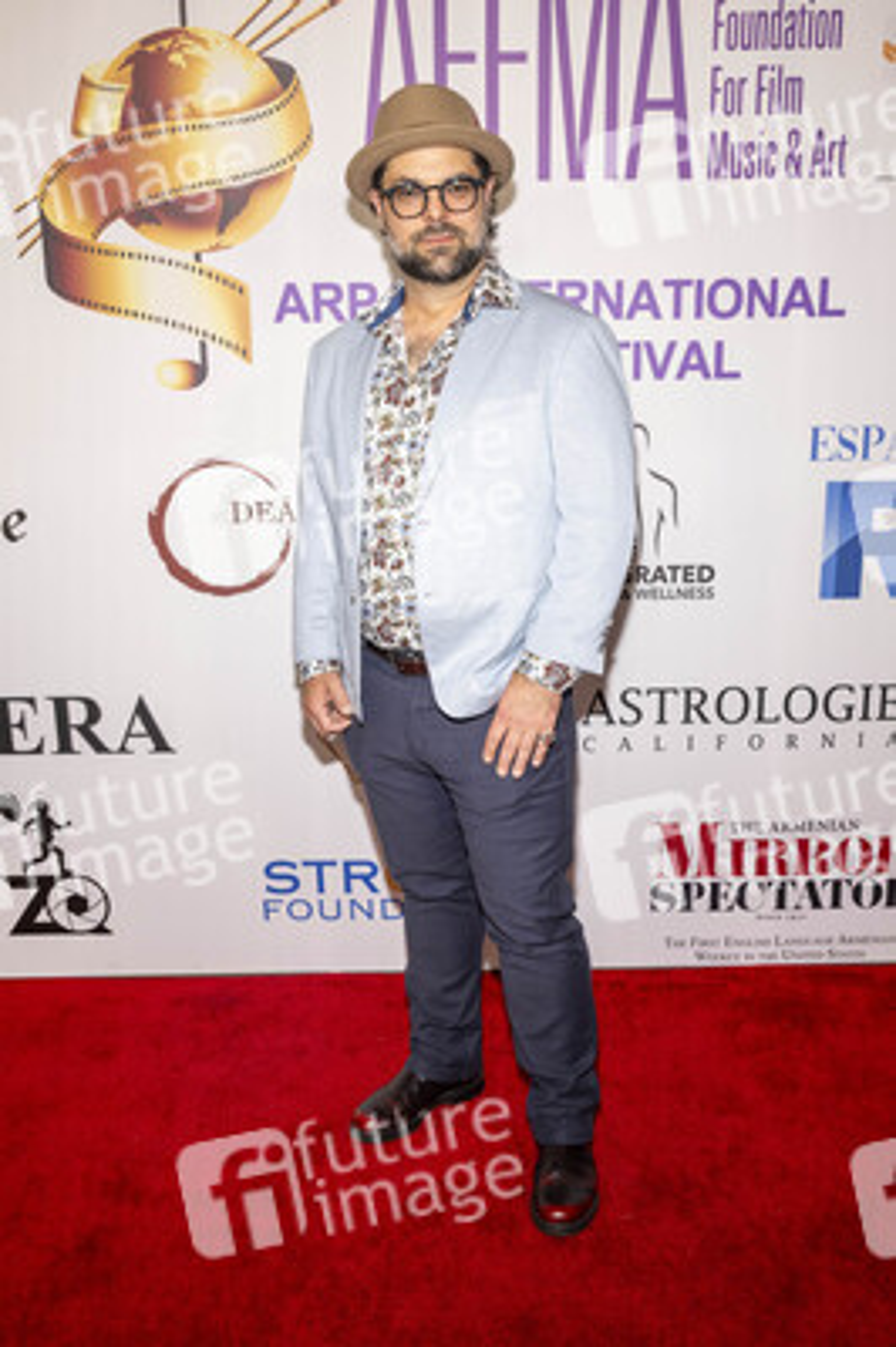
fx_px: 1197
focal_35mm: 32
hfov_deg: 41.0
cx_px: 448
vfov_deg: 58.8
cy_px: 674
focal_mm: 32
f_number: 6.3
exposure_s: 1/200
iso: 800
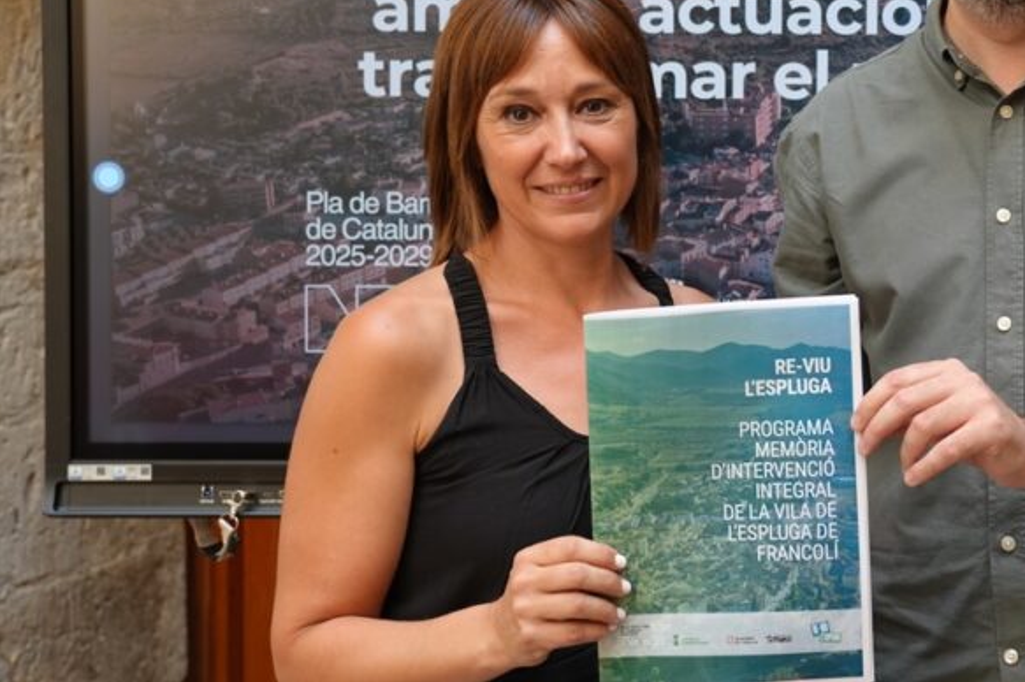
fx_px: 2049
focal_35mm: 72
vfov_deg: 18.8
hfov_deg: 27.8
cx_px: 730
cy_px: 186
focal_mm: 41
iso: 400
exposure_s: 1/160
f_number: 4
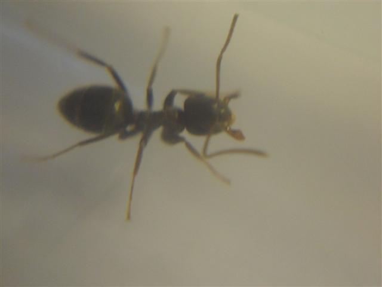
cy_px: 144
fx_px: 1291
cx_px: 191
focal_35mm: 117
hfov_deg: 16.8
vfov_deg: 12.7
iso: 400
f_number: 5.4
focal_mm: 21
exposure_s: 1/30
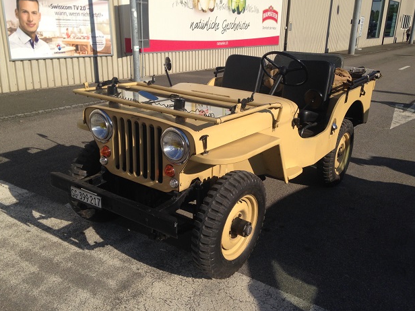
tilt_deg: -17.3
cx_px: 213
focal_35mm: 35
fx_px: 420
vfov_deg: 40.7
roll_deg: -0.5
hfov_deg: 52.6
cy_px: 156
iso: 50
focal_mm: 4.12
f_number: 2.4
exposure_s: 1/2088
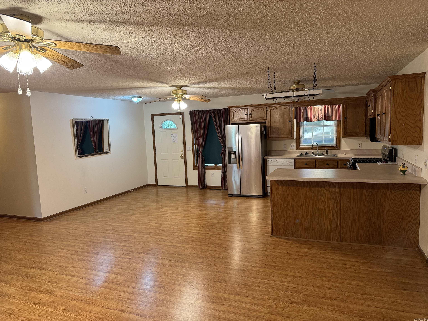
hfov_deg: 71.6
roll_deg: +1.8
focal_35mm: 24
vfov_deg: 56.8
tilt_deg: -6.8
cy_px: 160
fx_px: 297
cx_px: 214
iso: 250
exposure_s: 1/60
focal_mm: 6.76
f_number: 1.78
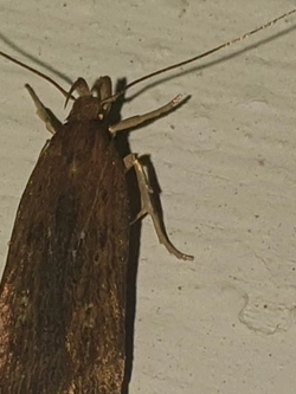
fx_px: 570
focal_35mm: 50
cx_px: 64
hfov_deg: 28.6
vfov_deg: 38.1
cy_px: 213
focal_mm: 4.3
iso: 50
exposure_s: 1/2674
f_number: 2.4
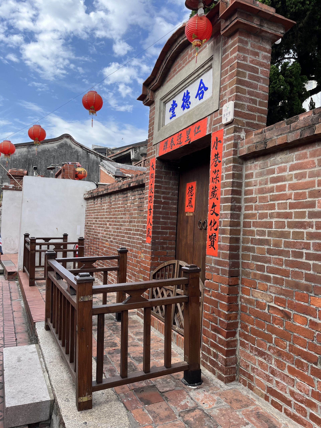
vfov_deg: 67.3
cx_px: 160
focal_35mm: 26
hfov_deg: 53.1
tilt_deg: +6.3
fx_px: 321
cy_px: 214
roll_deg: -4.5
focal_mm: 5.1
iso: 50
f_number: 1.6
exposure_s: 1/1266
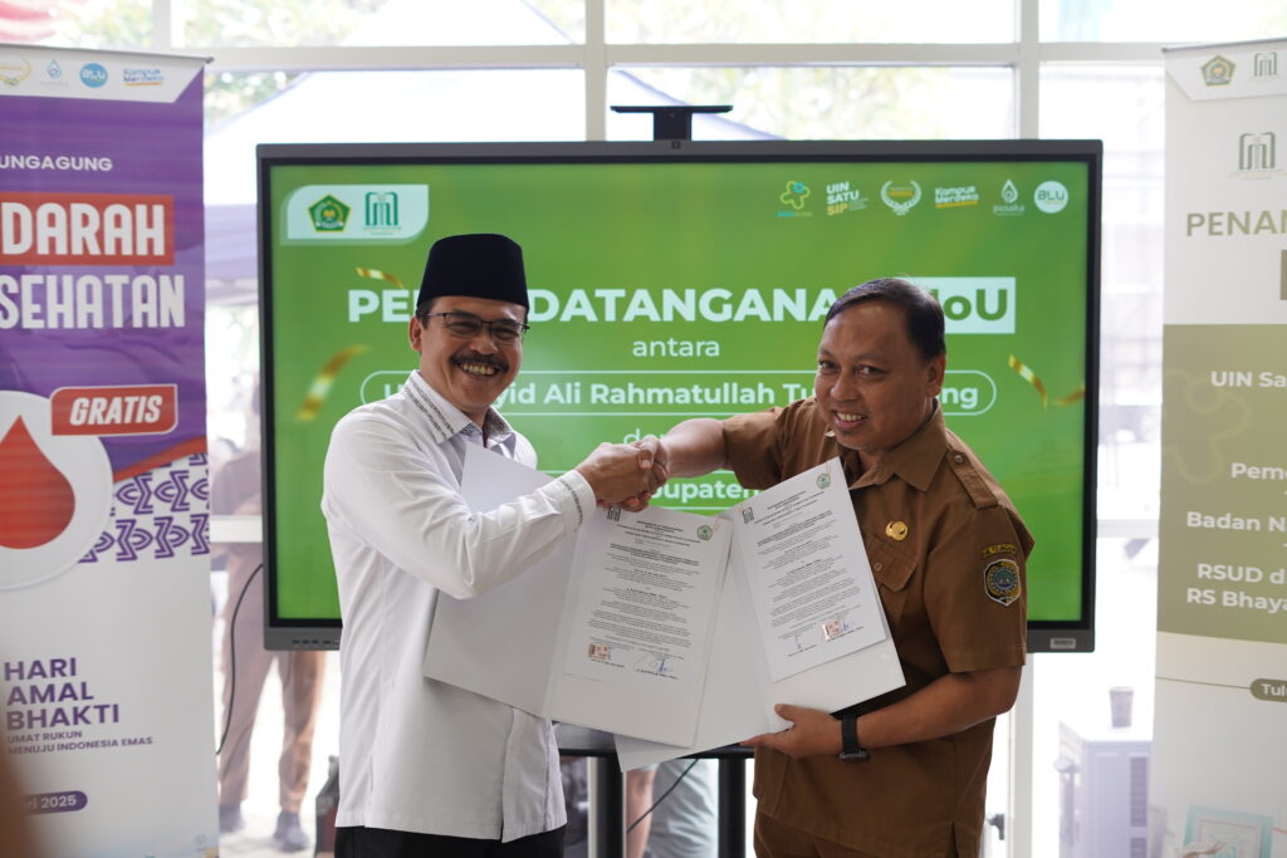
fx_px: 1788
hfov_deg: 39.6
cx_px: 644
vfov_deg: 27.0
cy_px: 429
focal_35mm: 50
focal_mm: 50
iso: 500
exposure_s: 1/160
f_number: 2.8
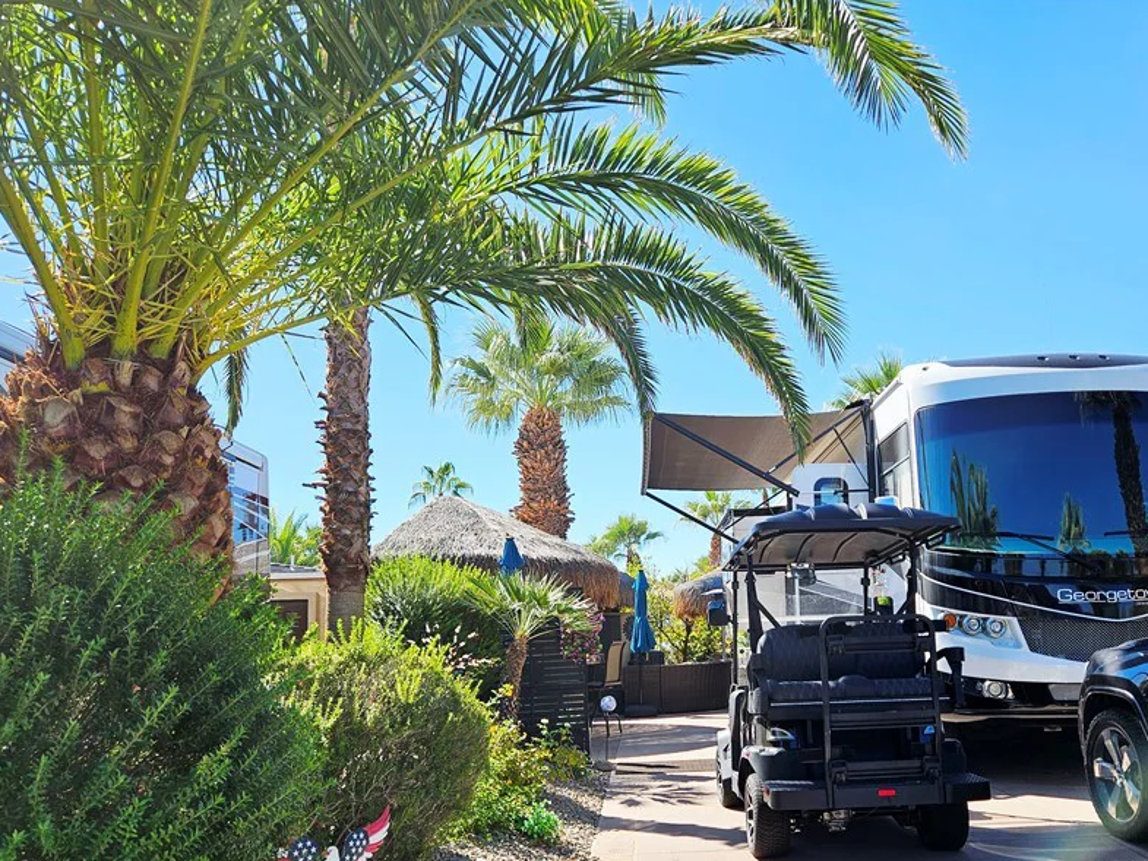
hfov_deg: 59.3
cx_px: 705
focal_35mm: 30
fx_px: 995
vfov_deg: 46.3
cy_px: 545
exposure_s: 1/1250
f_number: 1.8
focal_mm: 5.4
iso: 25
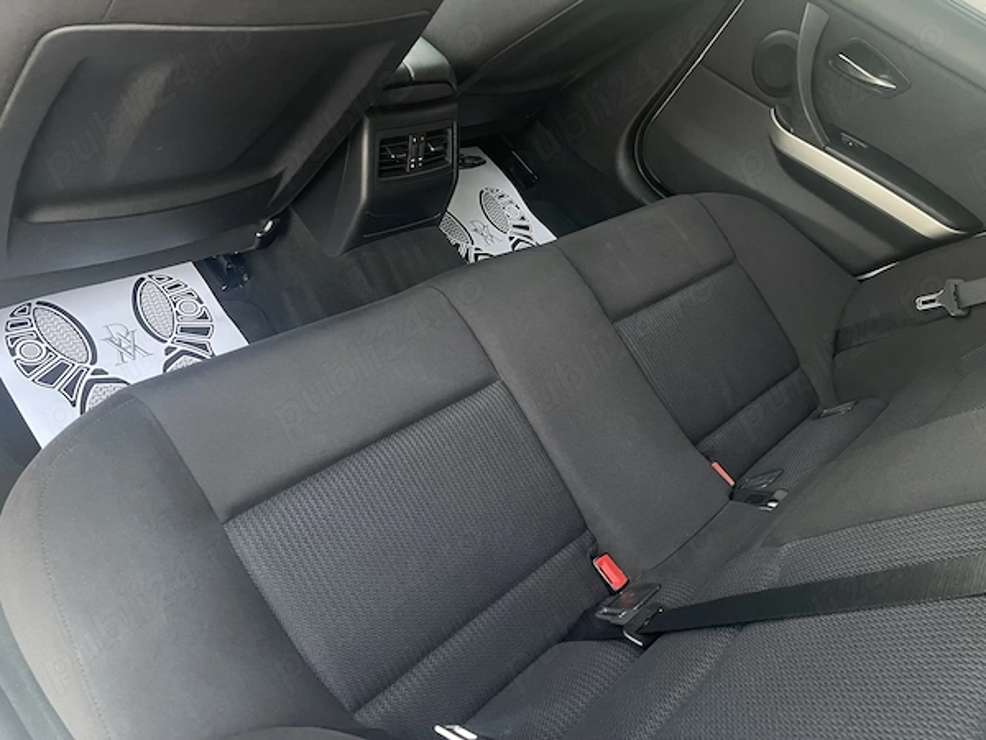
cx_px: 493
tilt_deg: -45.1
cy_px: 370
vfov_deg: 54.9
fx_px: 712
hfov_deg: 69.4
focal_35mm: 25
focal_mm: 5.1
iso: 800
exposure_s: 1/30
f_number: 1.6
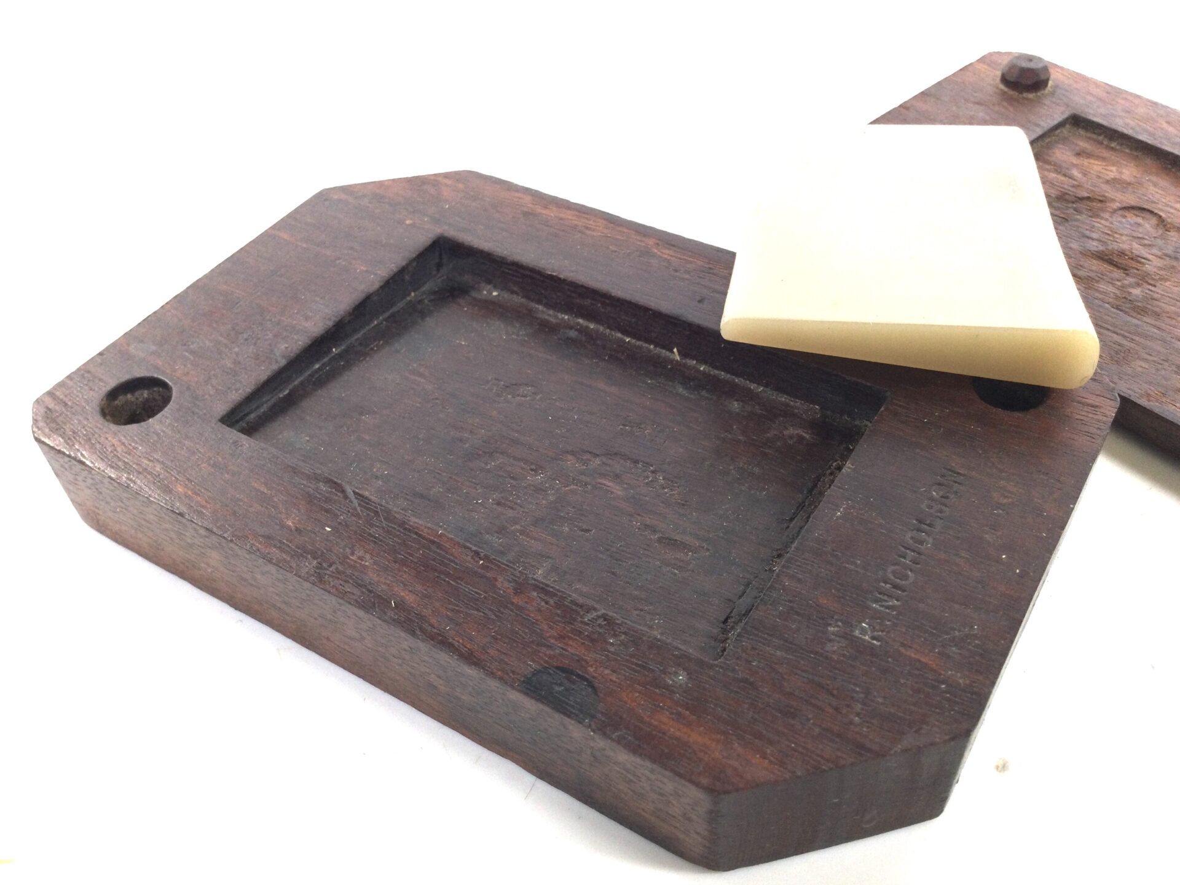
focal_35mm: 31
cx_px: 590
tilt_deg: -45.9
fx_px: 1057
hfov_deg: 58.4
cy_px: 442
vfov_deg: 45.4
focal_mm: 3.3
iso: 40
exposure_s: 1/100
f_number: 2.4
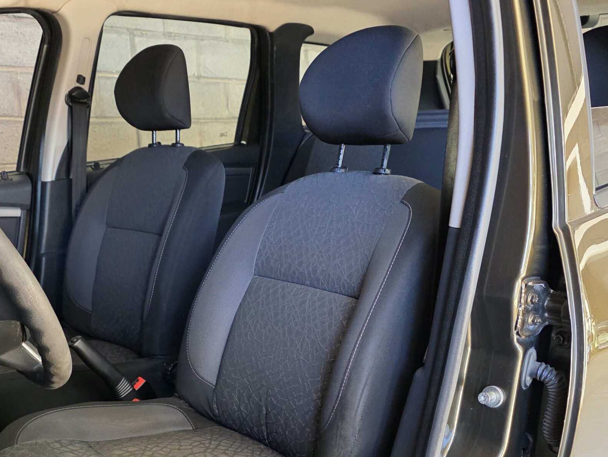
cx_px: 240
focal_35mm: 37
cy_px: 348
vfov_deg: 37.6
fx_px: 650
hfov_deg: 49.8
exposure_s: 1/100
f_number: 1.7
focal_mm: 6.3
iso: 400
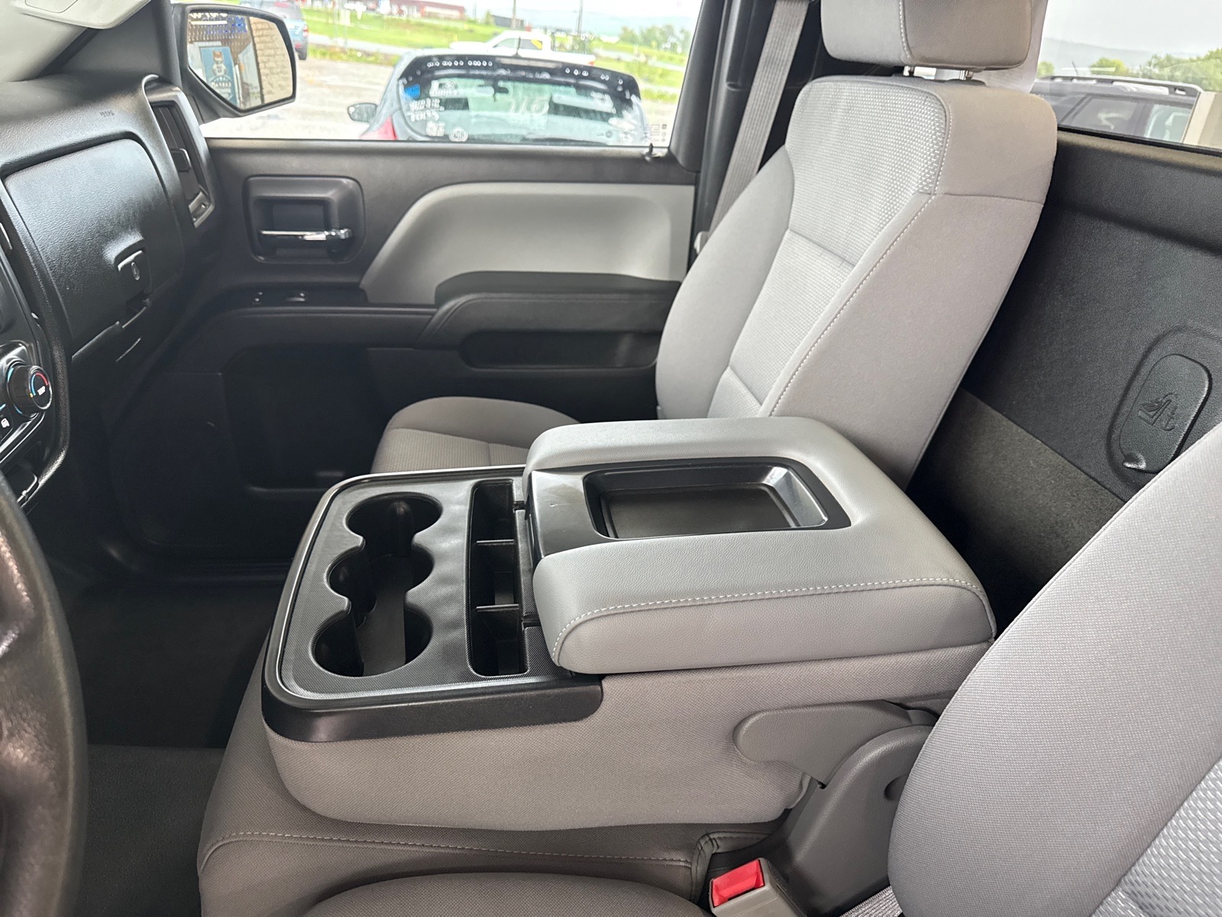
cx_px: 611
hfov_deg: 71.6
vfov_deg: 56.8
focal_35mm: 24
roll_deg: -6.0
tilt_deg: -24.9
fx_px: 847
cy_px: 458
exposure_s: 1/60
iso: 500
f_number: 1.78
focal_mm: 6.76
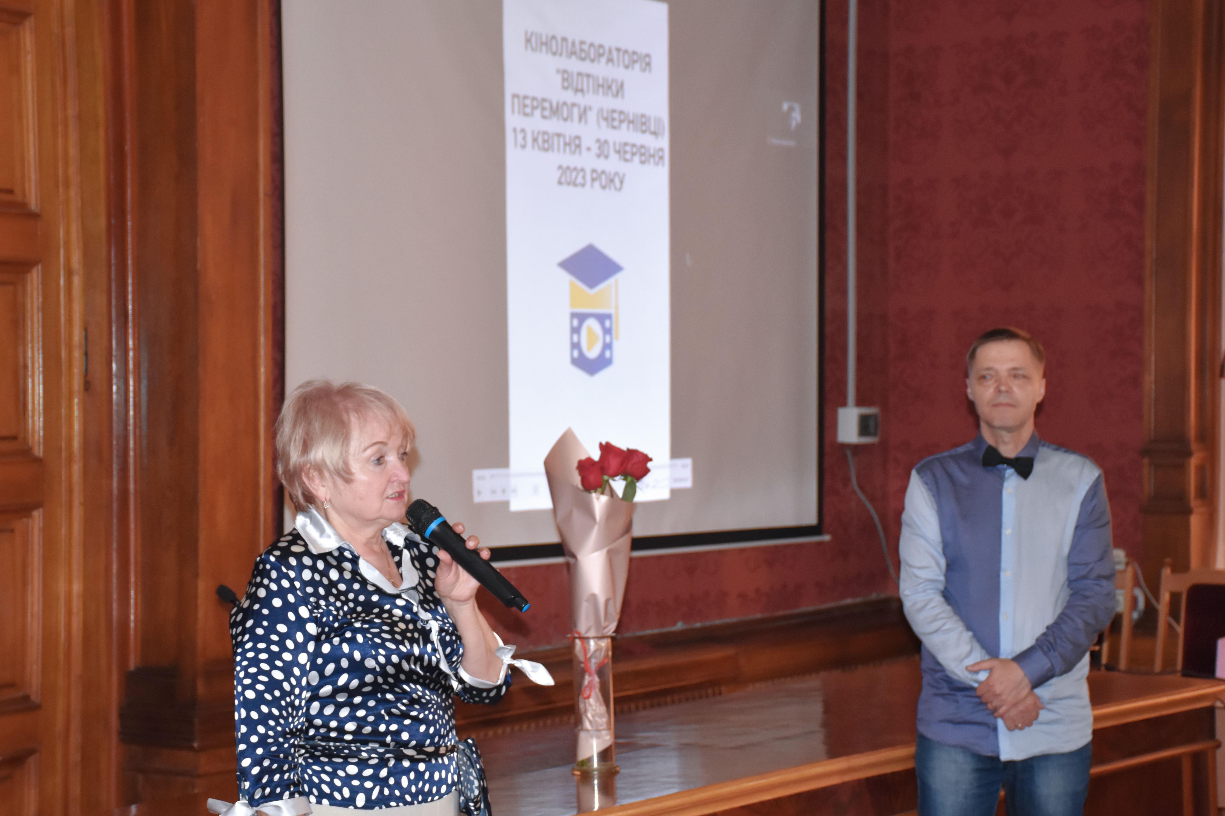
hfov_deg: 29.9
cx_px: 612
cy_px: 408
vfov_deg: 20.2
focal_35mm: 68
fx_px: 2297
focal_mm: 45
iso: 1800
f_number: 4.5
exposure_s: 1/60
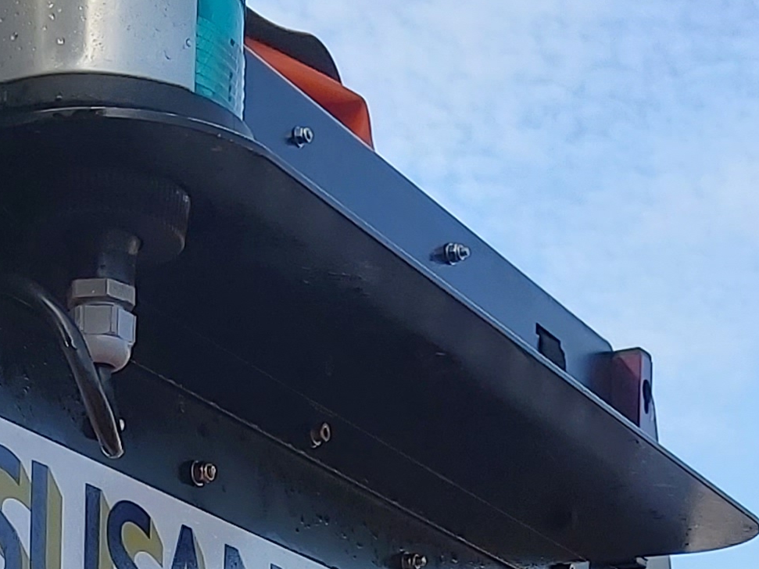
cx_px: 378
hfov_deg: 18.2
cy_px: 924
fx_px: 2368
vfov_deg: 12.8
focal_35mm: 108
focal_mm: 3.92
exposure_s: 1/1546
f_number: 1.7
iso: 64
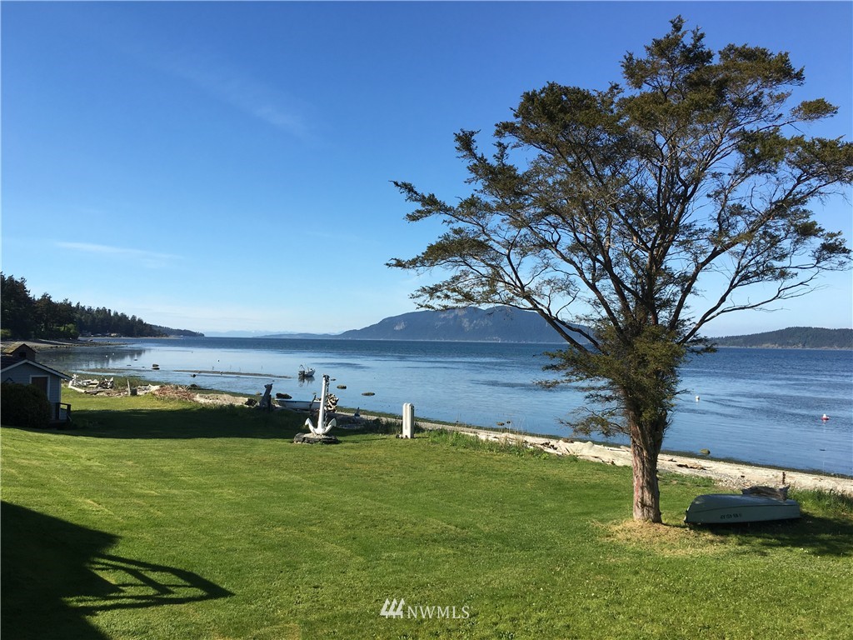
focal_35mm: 29
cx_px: 426
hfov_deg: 61.7
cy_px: 320
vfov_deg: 48.2
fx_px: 715
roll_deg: -1.3
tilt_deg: +2.6
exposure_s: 1/1570
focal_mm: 4.15
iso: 25
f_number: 2.2
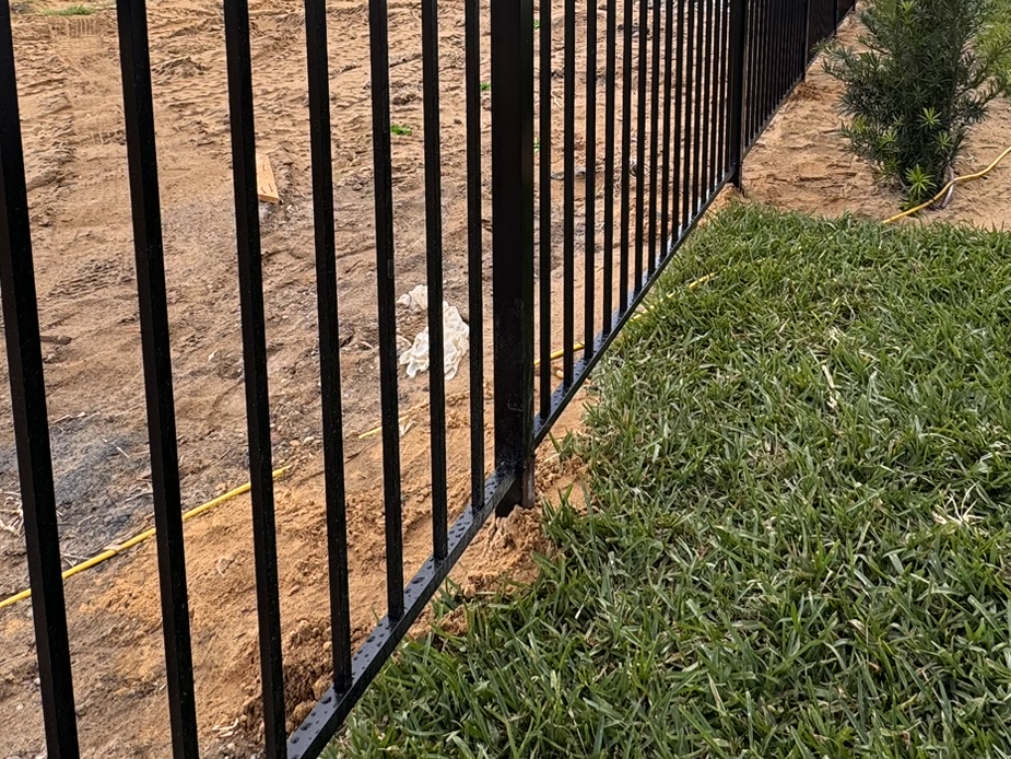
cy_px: 43
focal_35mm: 31
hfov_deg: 58.0
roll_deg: -0.6
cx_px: 598
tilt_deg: -9.4
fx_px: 906
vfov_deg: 41.0
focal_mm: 2.22
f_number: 2.2
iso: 40
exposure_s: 1/443
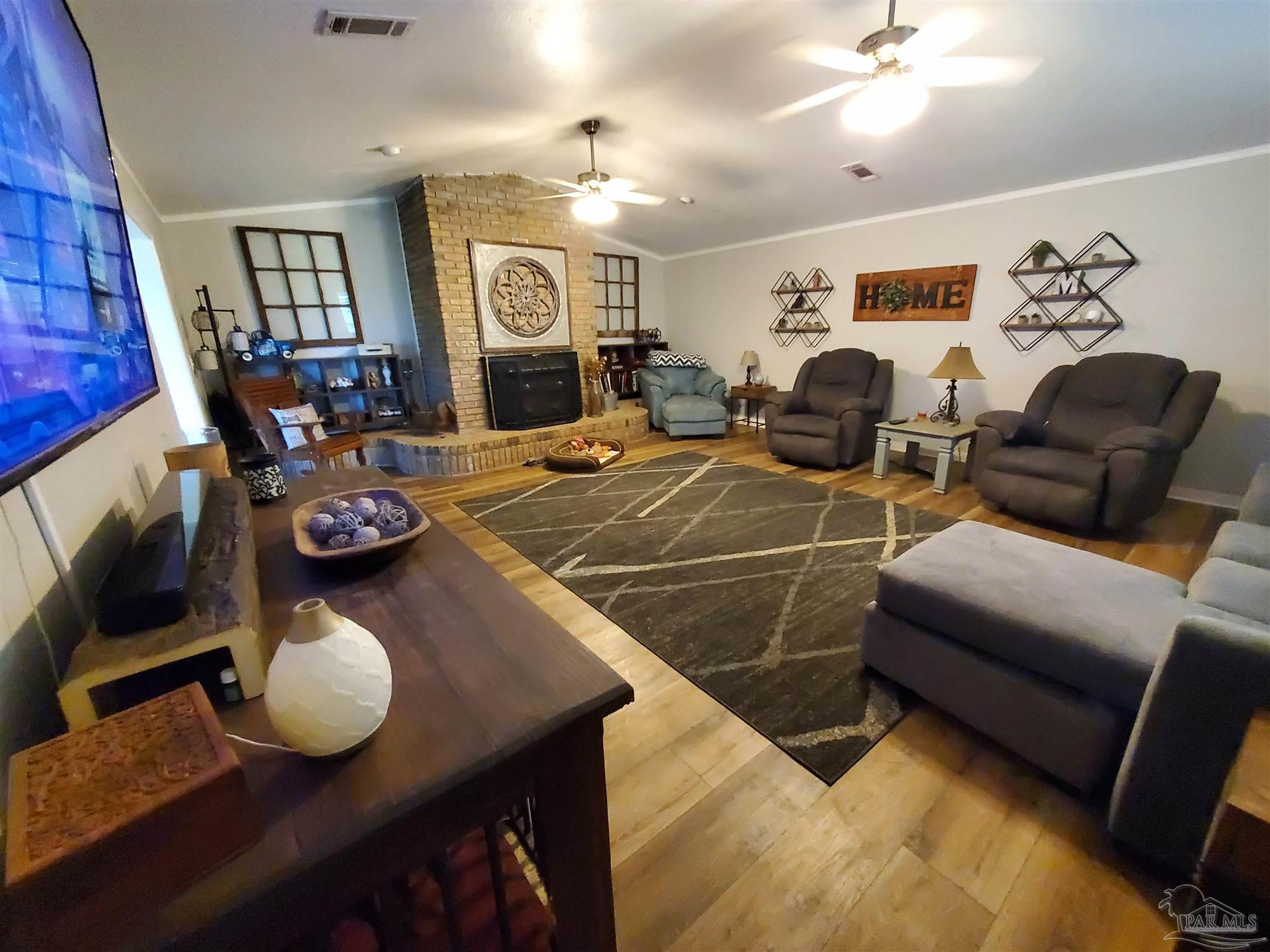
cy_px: 476
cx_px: 635
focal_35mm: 13
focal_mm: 1.8
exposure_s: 1/30
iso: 800
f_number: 2.2
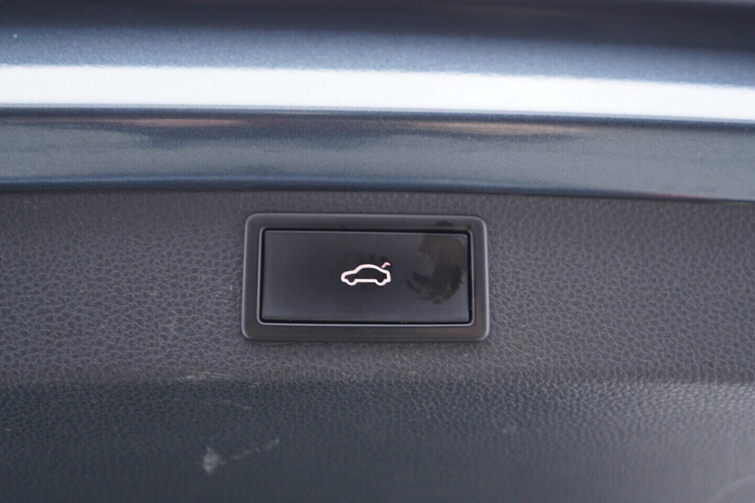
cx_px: 378
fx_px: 755
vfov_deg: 36.9
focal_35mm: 36
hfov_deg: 53.1
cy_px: 252
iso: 400
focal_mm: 24
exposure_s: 1/40
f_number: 2.8
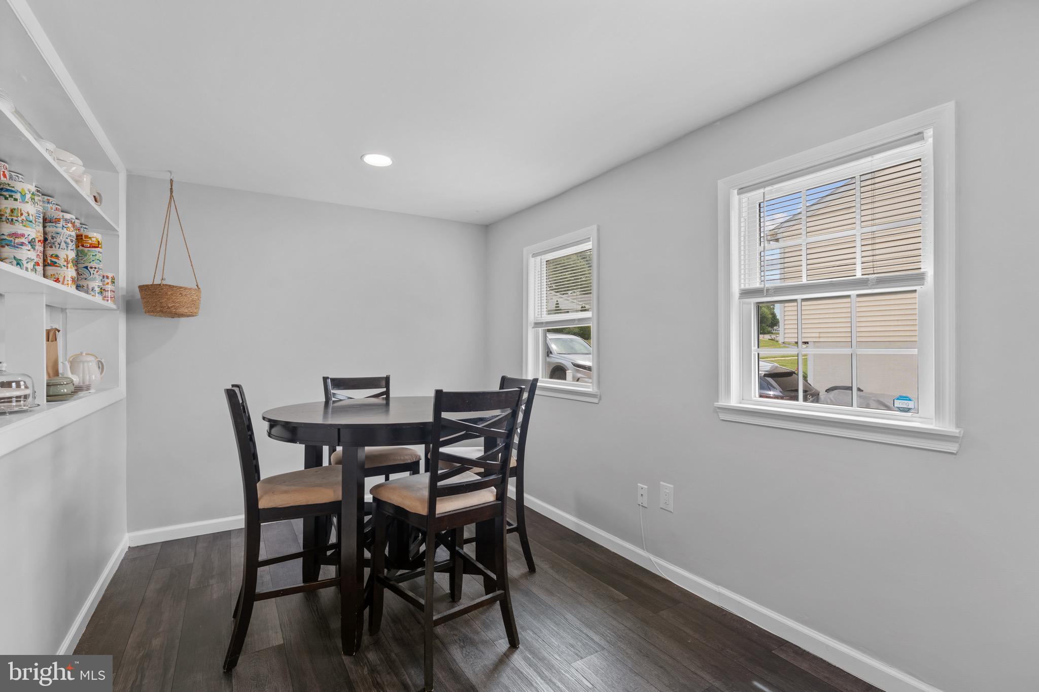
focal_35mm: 16
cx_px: 520
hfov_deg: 97.5
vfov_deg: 74.4
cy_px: 346
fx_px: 456
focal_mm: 15.8
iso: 100
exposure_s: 1/30
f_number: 8
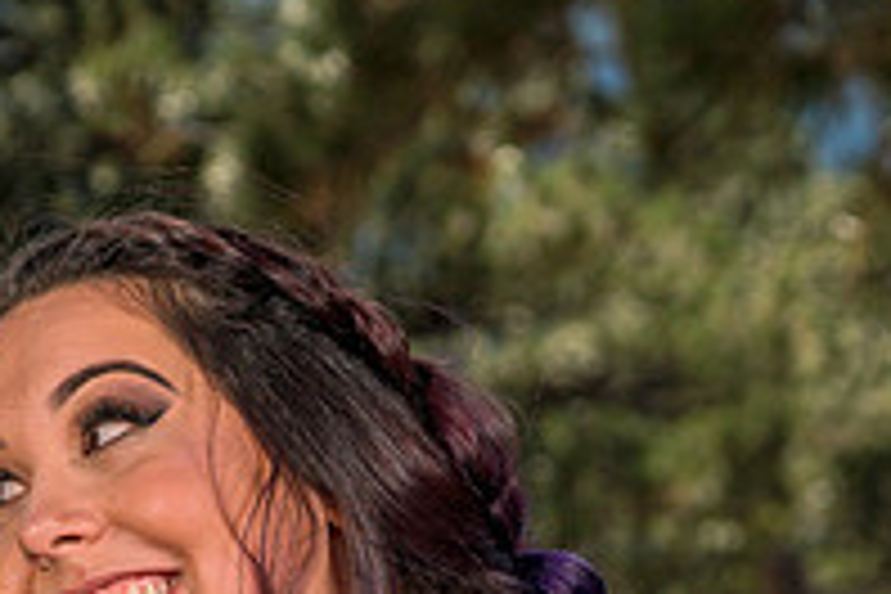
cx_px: 22
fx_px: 4356
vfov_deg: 7.8
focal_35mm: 176
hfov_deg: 11.6
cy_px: 407
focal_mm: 60
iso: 200
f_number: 4.5
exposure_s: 1/2500
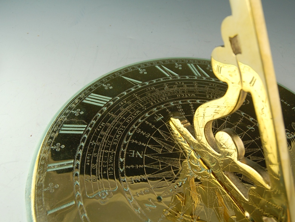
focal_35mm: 33
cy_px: 110
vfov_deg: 42.9
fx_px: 281
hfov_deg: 55.4
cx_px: 146
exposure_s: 1/125
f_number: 5.6
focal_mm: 20
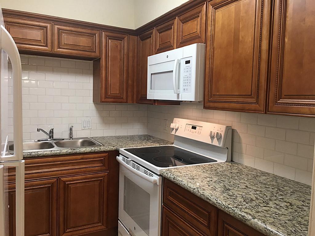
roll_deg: -1.2
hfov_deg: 61.7
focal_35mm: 29
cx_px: 158
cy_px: 118
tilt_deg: -4.1
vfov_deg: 48.2
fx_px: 264
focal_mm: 4.15
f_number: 2.2
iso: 40
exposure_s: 1/15
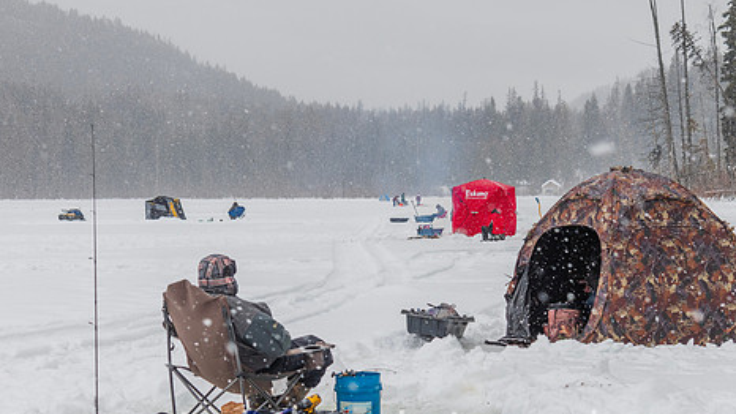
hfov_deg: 25.9
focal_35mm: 82
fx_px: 1600
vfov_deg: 14.7
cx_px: 382
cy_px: 149
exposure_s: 1/160
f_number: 5.6
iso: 250
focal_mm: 62
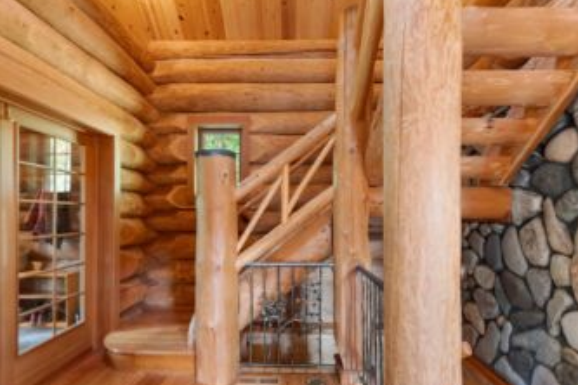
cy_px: 199
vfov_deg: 67.0
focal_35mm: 18
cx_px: 286
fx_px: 291
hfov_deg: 89.6
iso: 125
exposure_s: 1/1.67
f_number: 2.8
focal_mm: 15.1
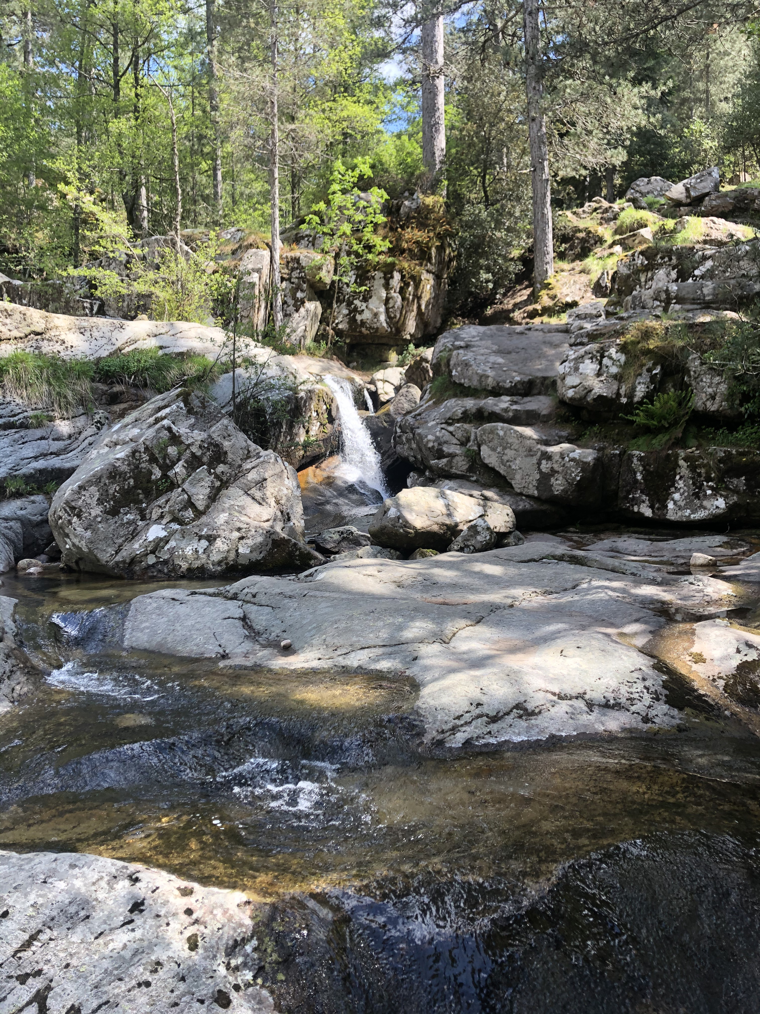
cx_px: 380
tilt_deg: -1.3
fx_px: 820
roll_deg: +1.1
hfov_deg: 49.7
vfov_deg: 63.4
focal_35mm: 28
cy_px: 507
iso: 20
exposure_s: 1/282
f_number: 1.8
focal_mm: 4
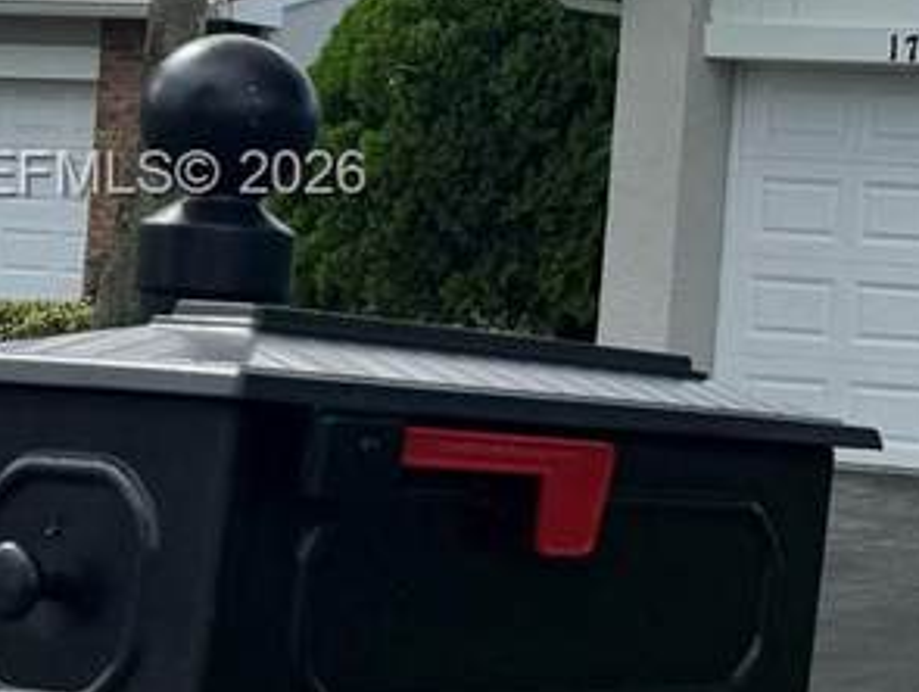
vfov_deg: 14.2
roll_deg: -3.0
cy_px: 178
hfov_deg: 16.3
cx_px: 1586
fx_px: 2764
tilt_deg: +2.2
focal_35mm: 104
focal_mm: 6.76
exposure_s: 1/4950
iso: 80
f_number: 1.78
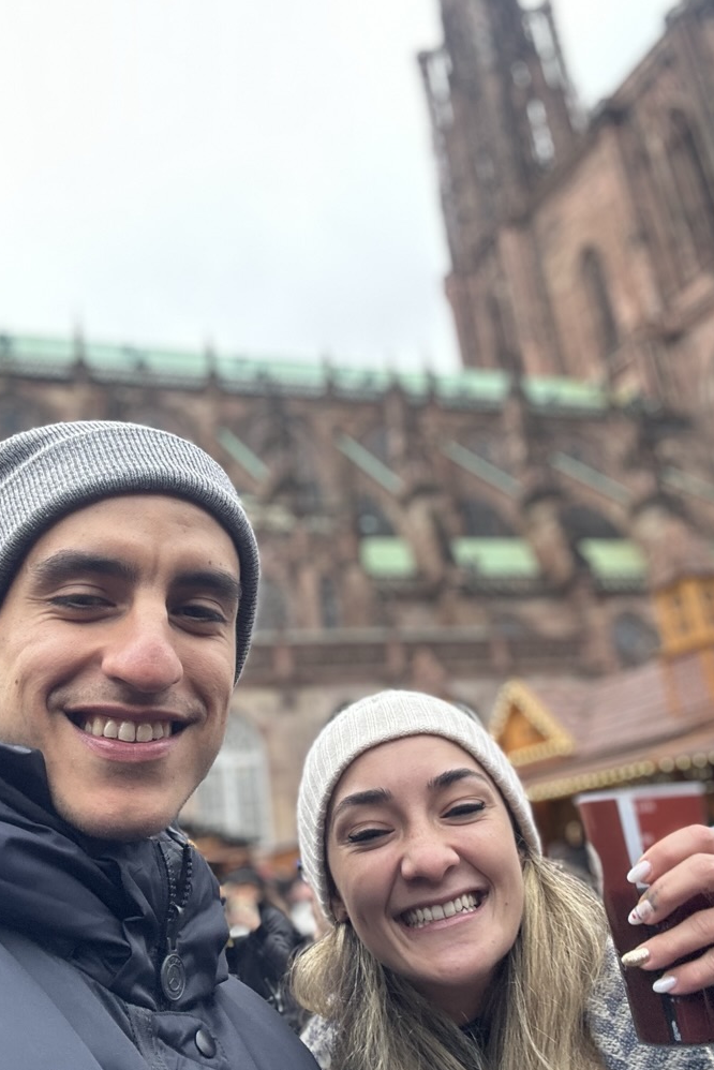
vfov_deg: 58.7
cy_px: 546
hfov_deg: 41.1
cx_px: 314
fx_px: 951
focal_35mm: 32
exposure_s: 1/100
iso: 50
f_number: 1.9
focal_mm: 2.69
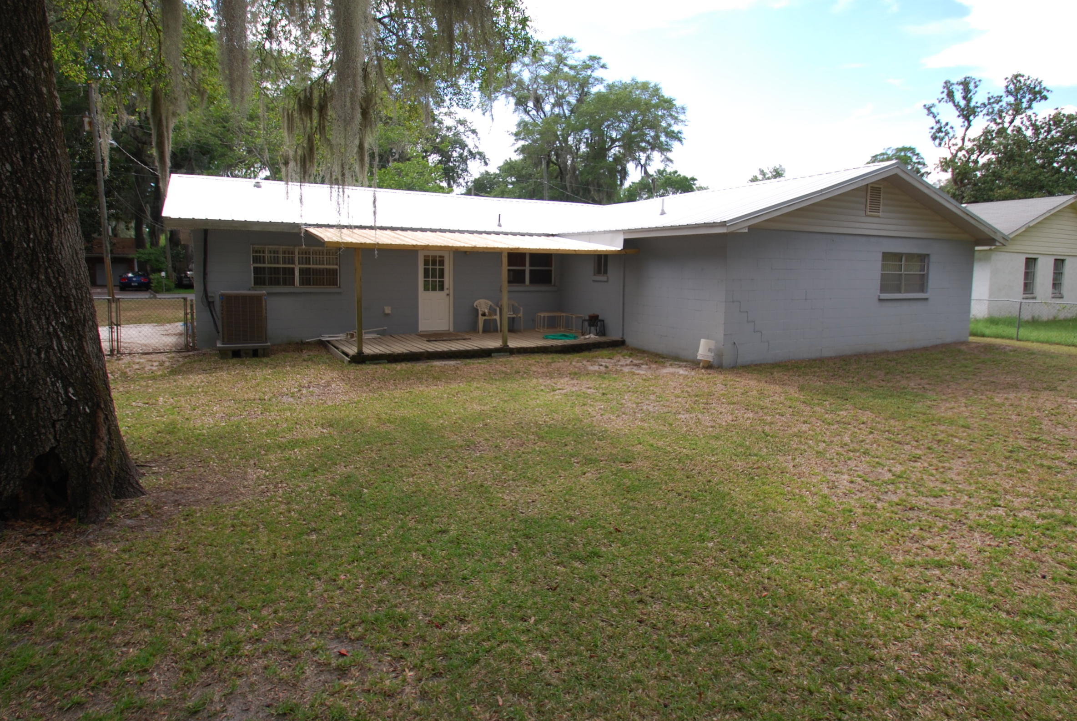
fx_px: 569
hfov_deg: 86.8
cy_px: 300
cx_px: 537
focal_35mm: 19
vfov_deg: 64.3
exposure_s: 1/160
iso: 100
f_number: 6.3
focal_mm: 10
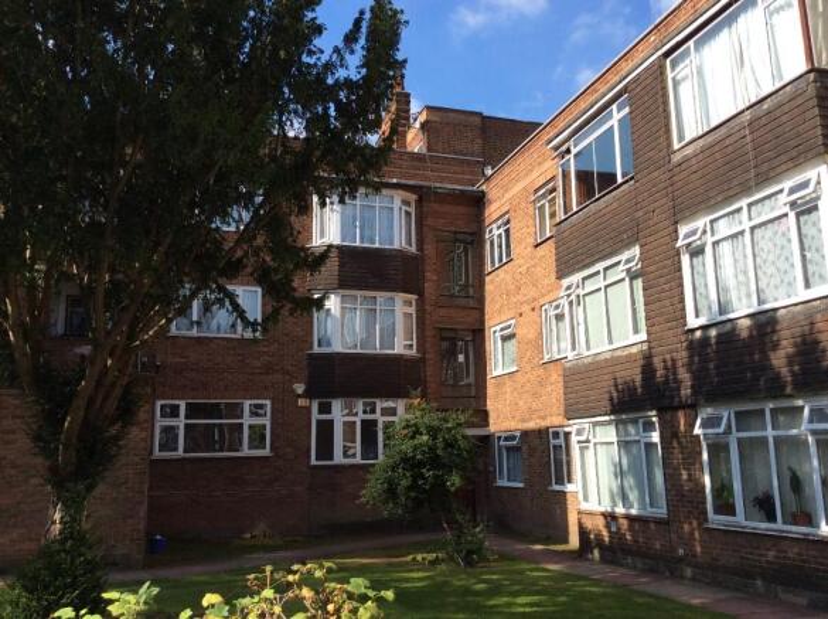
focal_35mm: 33
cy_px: 310
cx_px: 414
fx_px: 788
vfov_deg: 42.8
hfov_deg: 55.4
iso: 32
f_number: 2.4
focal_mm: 3.3
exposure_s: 1/937
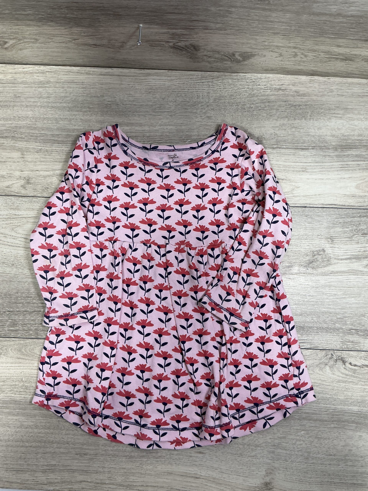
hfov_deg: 48.2
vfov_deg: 61.7
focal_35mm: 29
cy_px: 246
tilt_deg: -84.2
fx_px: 411
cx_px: 184
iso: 40
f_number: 1.8
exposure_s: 1/50
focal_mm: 3
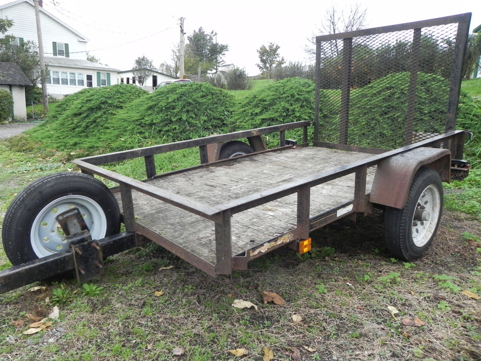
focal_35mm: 26
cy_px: 180
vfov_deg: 53.1
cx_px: 240
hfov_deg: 67.3
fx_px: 361
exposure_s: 1/116
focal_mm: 4.6
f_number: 4.5
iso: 160
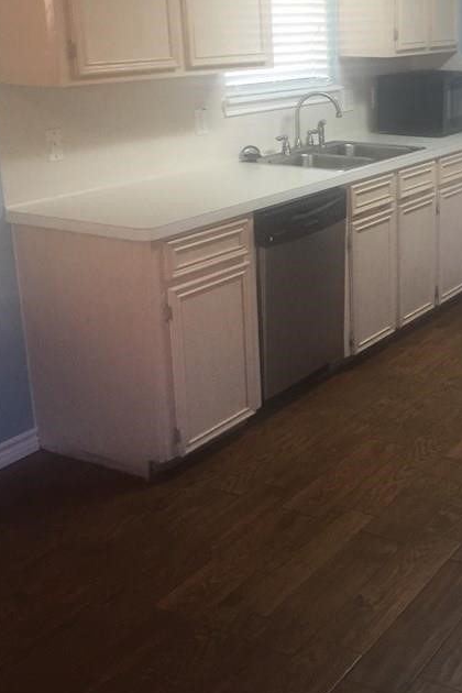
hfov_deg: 26.8
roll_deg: -0.6
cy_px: 277
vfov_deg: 40.2
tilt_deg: -17.3
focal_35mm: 49
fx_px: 943
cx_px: 397
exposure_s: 1/30
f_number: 2.2
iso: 125
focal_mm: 4.15
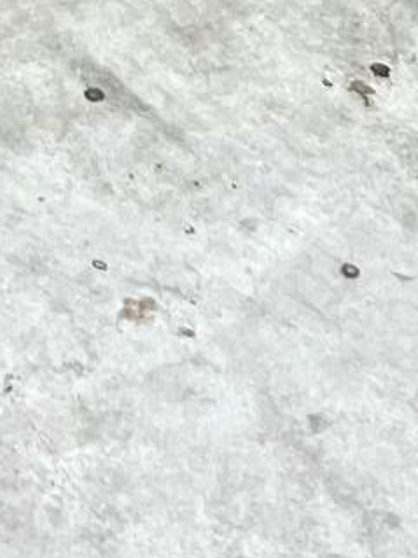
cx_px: -579
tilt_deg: -15.7
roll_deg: +2.0
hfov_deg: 8.4
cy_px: -1097
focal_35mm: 163
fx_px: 2626
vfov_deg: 9.5
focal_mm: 5.1
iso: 250
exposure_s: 1/60
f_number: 1.6
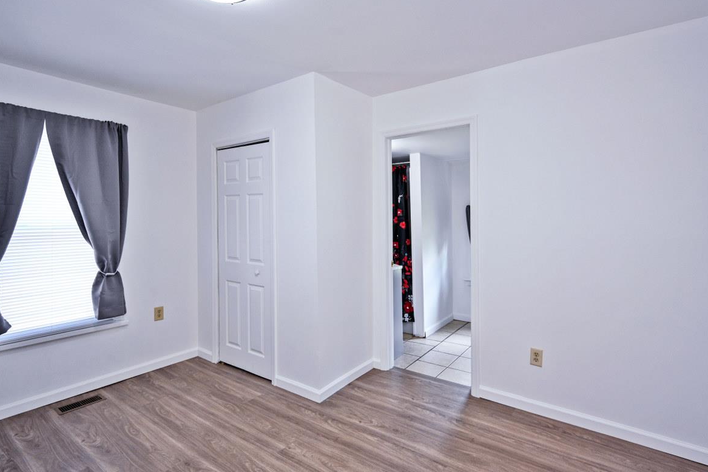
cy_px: 222
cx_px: 371
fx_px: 354
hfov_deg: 89.9
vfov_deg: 67.3
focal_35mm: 18
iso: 200
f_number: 4
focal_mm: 14
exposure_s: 1/60
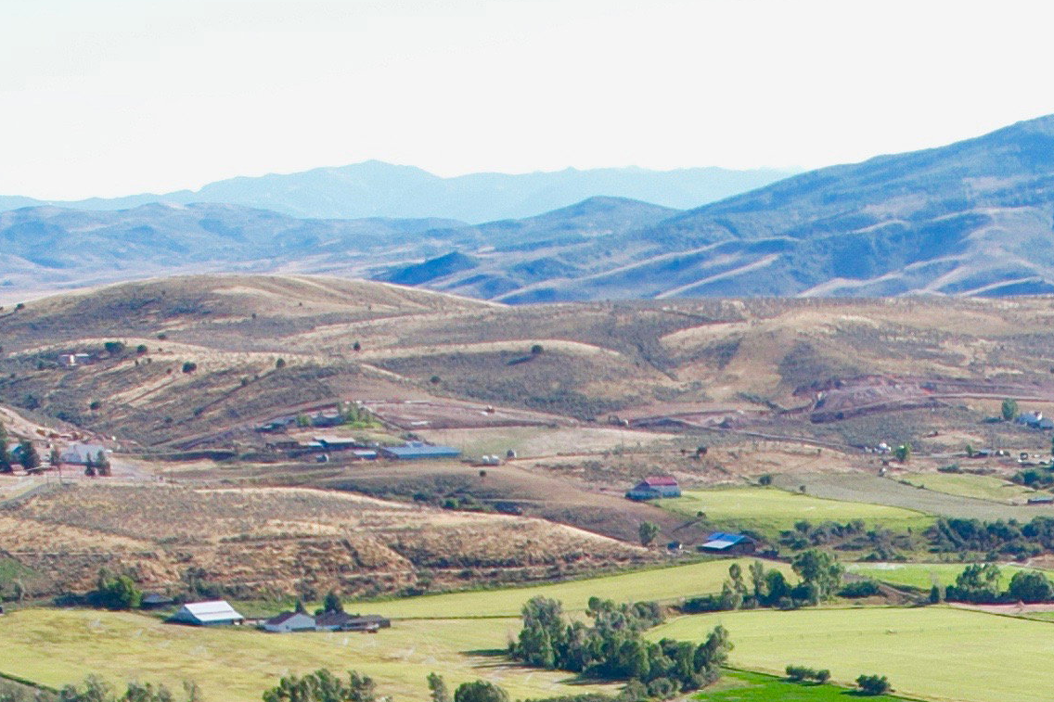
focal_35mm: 106
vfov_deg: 11.5
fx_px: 3103
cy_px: 1471
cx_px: 1184
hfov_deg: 18.5
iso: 100
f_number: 2.8
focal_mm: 8.38
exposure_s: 1/800
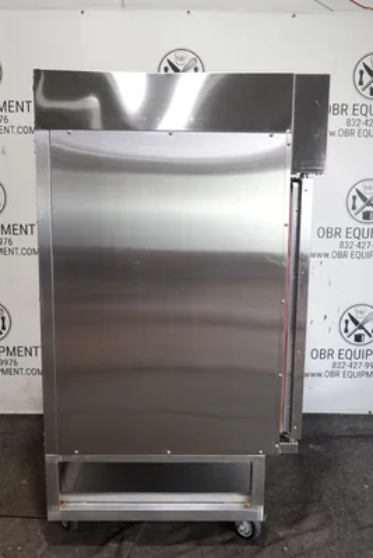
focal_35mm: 37
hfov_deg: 36.0
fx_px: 574
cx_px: 186
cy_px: 279
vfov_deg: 51.9
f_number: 3.5
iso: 640
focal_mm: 13.84
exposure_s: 1/40
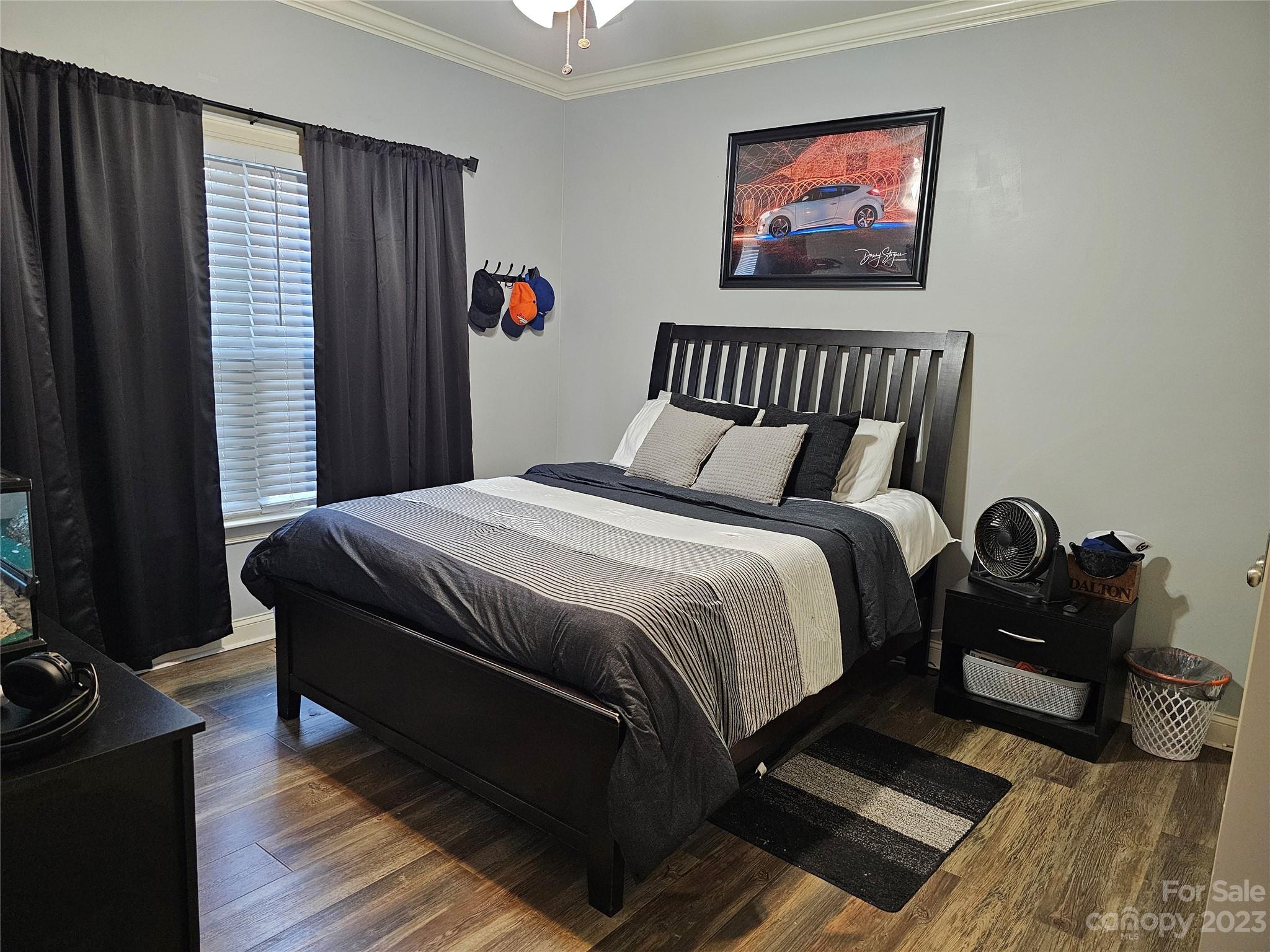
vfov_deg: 58.9
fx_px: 844
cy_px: 476
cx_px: 635
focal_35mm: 23
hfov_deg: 73.9
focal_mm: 6.3
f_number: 1.7
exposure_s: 1/60
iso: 500
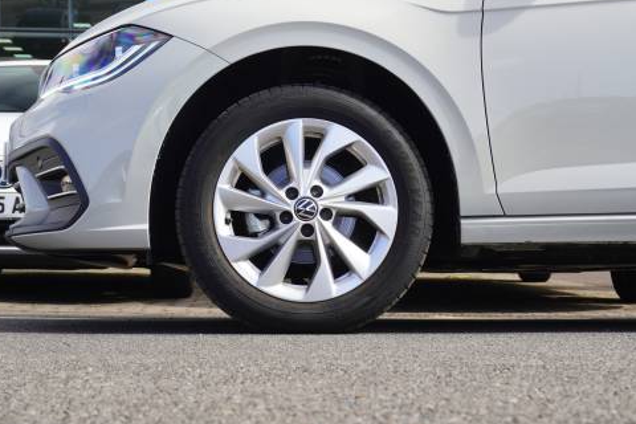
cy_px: 146
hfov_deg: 29.7
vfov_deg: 20.0
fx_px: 1201
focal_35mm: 68
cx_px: 302
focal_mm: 34
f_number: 7.1
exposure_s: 1/80
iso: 100
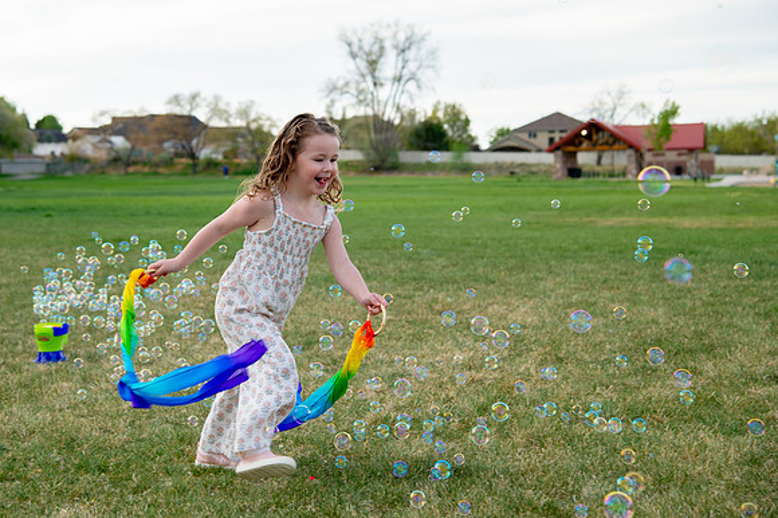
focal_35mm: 73
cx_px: 323
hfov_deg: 27.6
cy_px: 215
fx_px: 1580
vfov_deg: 18.6
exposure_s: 1/400
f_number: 5
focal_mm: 62
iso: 200
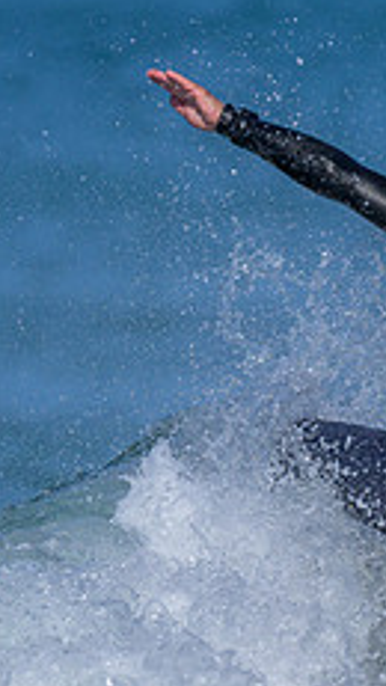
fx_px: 52403
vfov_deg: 0.7
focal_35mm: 2881
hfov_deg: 0.4
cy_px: 736
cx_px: 639
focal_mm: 800
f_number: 6.3
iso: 200
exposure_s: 1/2000
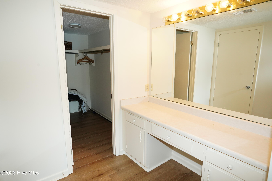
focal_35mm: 21
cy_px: 90
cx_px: 136
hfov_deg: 81.2
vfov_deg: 59.5
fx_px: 159
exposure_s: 1/60
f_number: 8
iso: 3200
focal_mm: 21
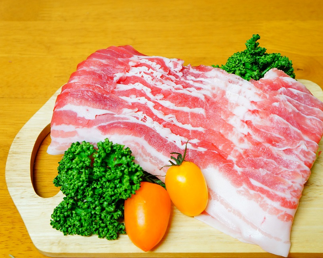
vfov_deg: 27.6
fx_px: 526
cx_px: 179
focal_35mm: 55
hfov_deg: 34.1
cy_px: 129
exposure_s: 1/60
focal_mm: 32
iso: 1000
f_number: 4
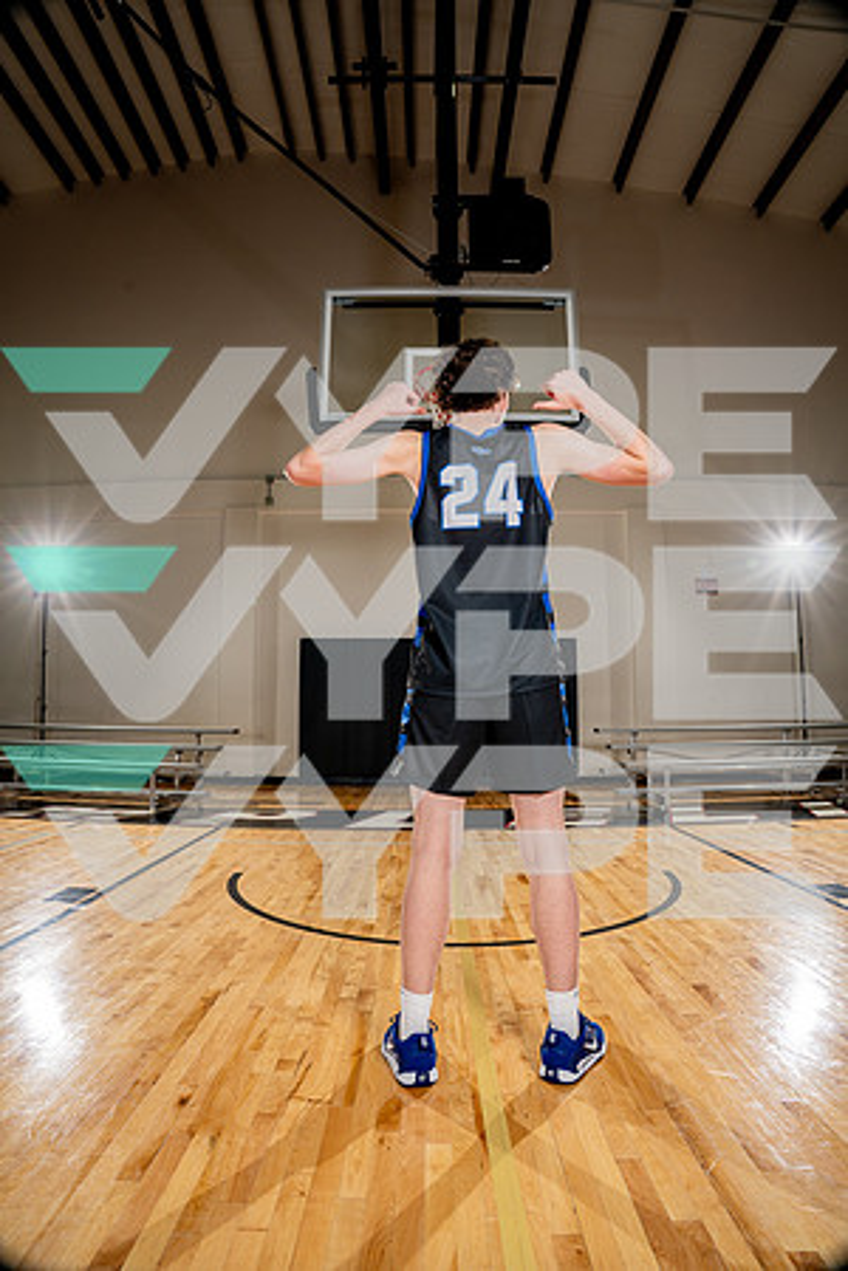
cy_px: 636
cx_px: 424
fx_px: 707
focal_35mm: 20
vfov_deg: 84.0
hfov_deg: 61.9
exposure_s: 1/250
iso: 250
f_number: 8
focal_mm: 20
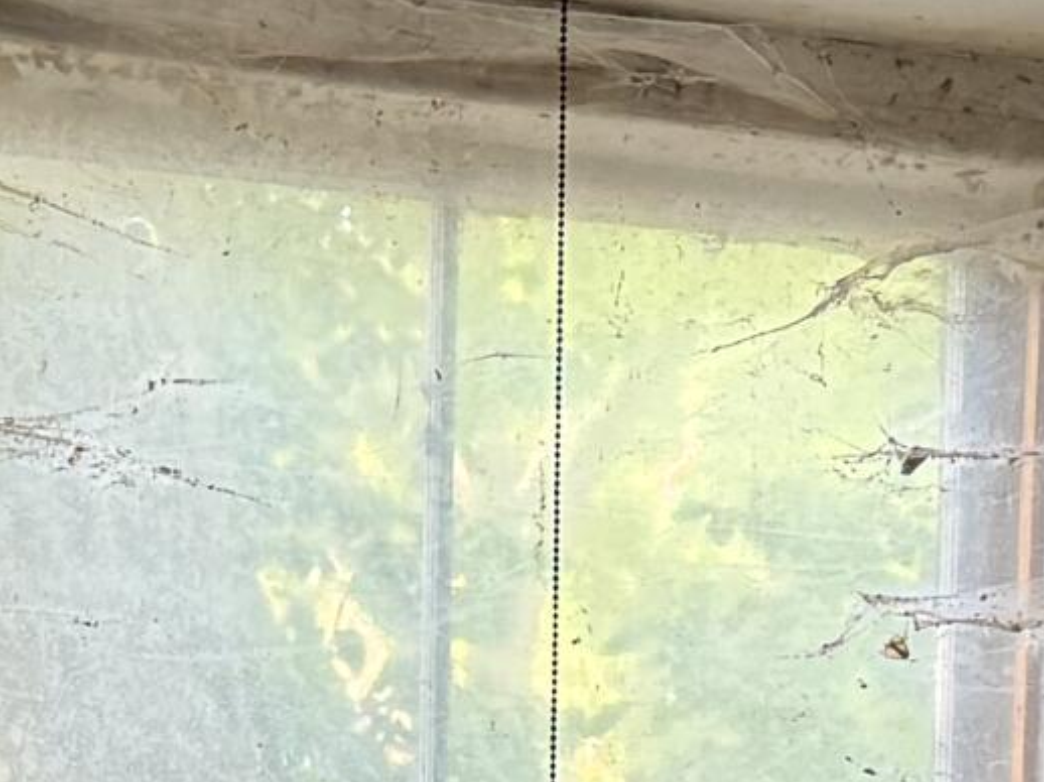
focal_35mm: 139
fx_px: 4190
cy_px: 1453
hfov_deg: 14.2
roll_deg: -0.6
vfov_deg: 10.0
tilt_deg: -3.9
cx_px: 407
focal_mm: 6.76
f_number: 1.78
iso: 320
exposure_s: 1/60
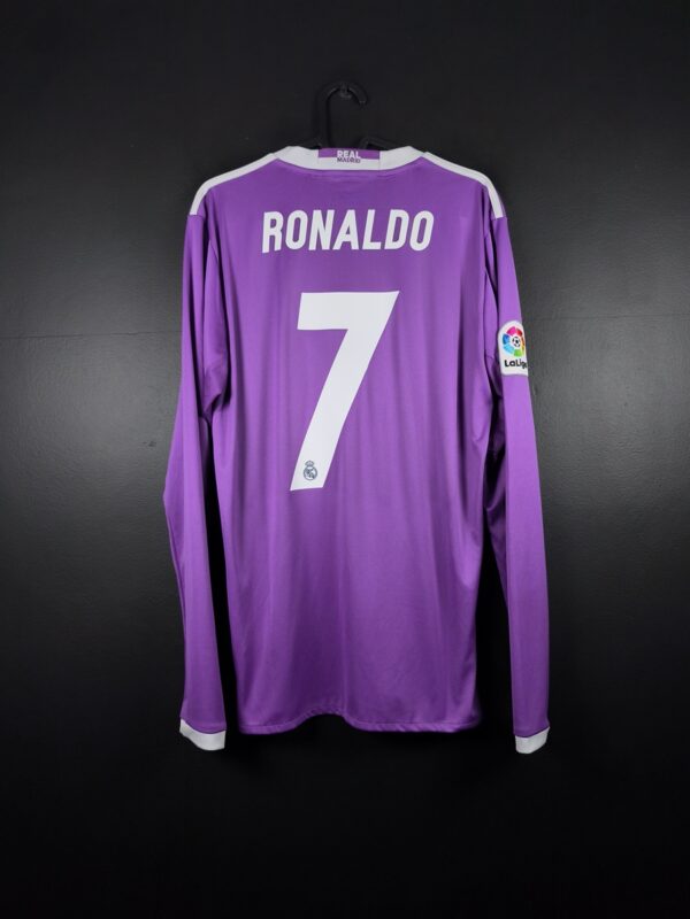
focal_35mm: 23
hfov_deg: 58.9
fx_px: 611
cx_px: 345
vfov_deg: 73.9
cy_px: 460
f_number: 1.6
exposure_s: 1/200
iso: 400
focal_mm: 6.57
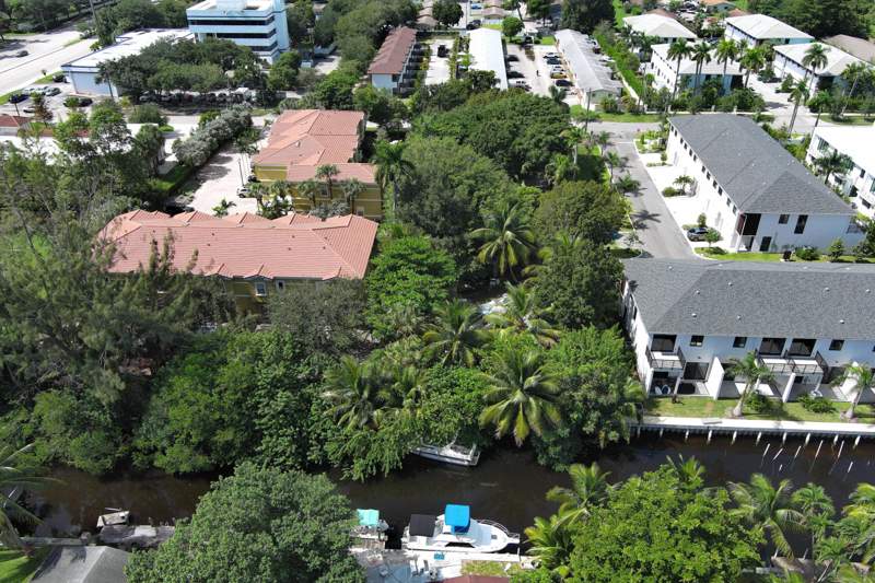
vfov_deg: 44.9
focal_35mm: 29
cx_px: 438
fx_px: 705
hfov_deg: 63.7
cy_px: 292
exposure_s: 1/867
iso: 100
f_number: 2.8
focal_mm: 10.57
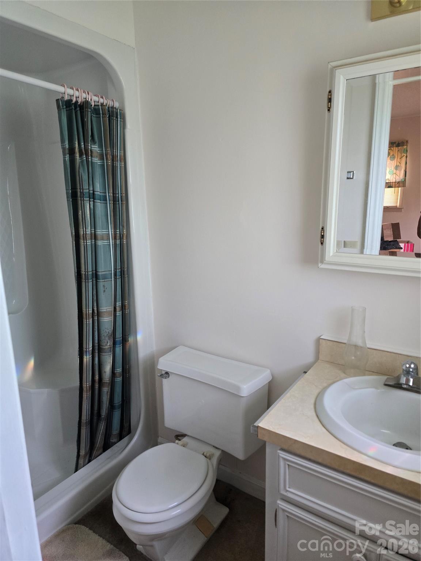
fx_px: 373
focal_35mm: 23
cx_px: 210
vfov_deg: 73.9
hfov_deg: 58.9
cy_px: 280
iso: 500
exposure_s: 1/120
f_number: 1.7
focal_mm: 6.3
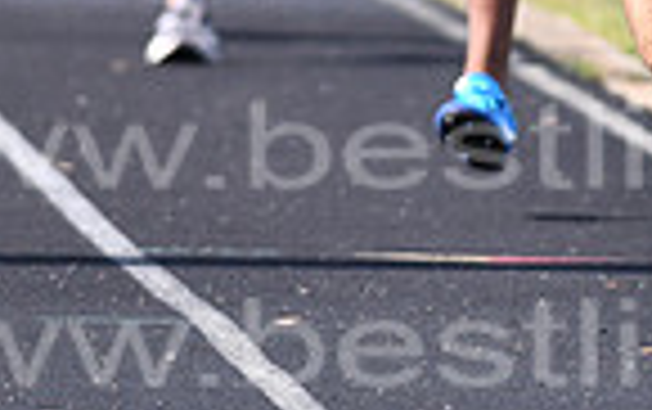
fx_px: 32538
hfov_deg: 1.1
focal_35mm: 1829
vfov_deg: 0.7
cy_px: -336
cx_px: 832
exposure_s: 1/2500
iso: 400
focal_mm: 300
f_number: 4
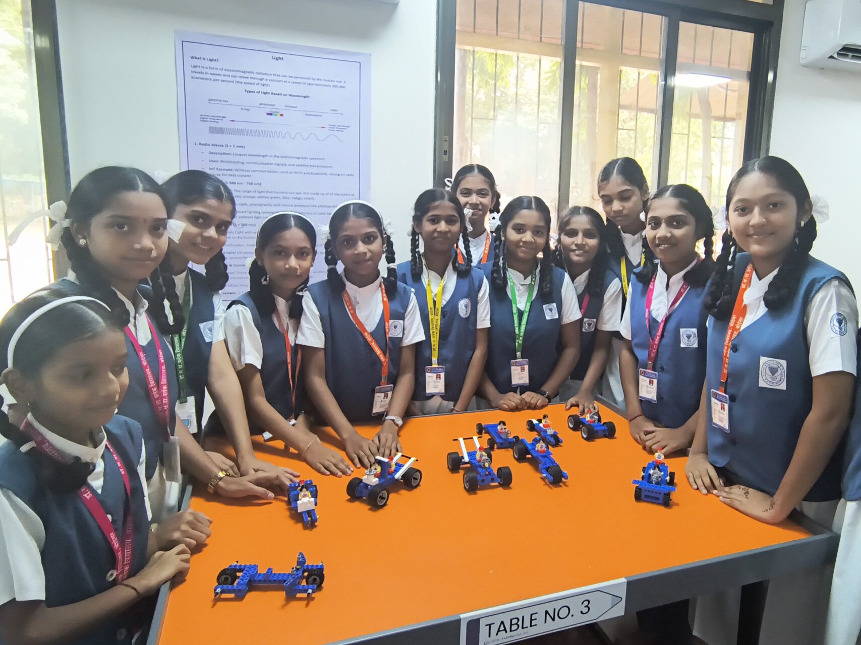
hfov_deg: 87.1
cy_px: 290
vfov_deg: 71.4
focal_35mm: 18
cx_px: 496
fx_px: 448
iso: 290
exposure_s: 1/33.3
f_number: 2.2
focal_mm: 2.13
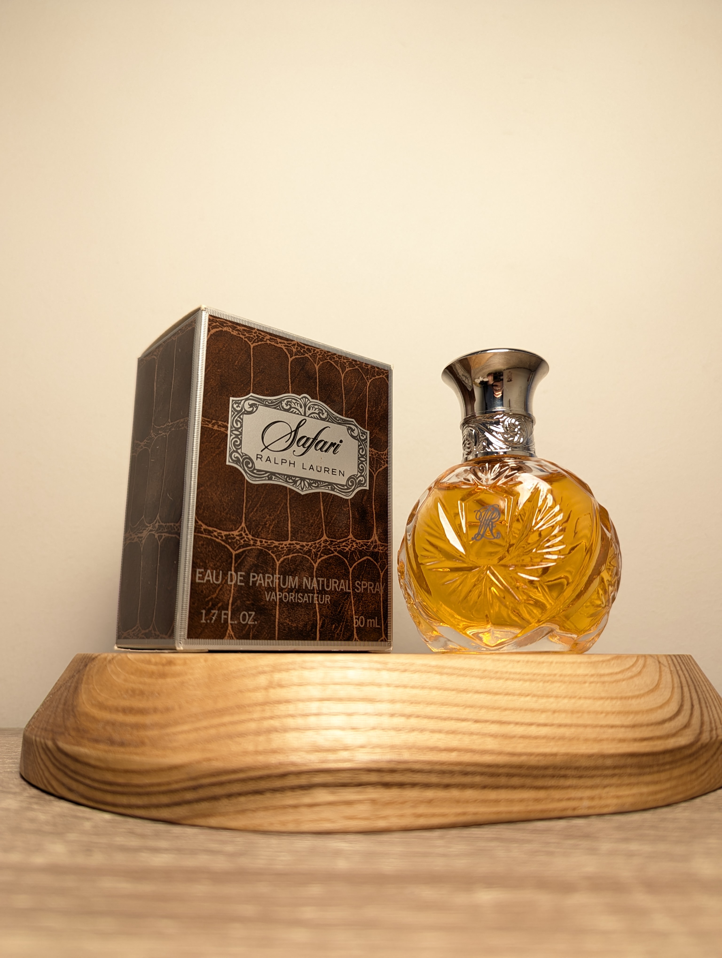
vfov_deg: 71.5
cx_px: 361
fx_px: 666
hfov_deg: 56.9
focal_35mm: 24
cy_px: 479
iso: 126
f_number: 1.85
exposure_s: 1/90
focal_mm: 6.81
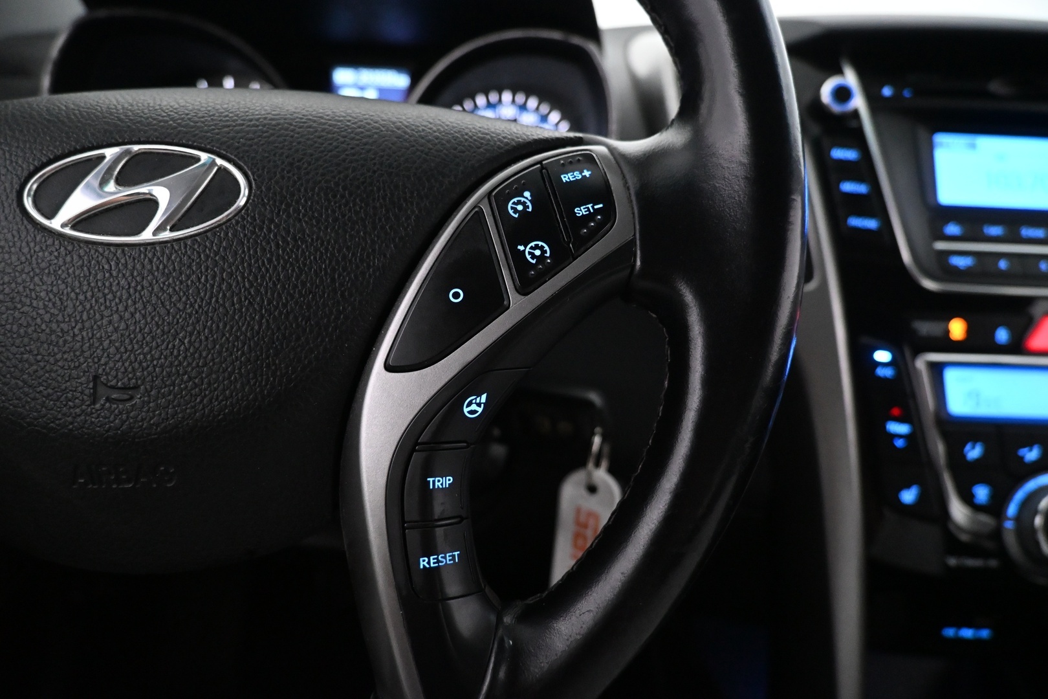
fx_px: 699
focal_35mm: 24
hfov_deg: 73.7
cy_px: 350
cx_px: 524
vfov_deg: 53.1
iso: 4500
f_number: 3.5
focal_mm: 16
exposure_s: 1/60
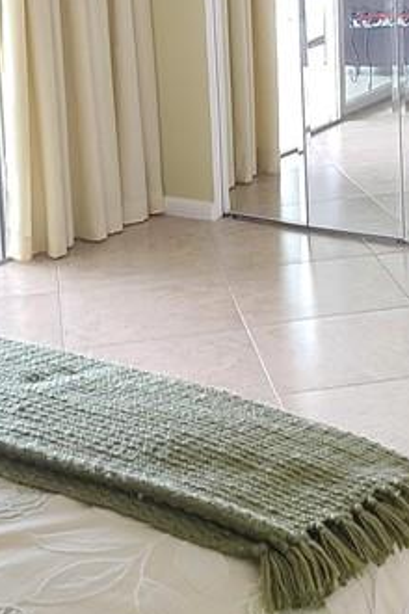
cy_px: -17
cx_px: 407
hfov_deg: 16.0
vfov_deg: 23.1
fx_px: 1431
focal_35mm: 84
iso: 160
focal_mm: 5.4
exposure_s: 1/59
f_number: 1.8
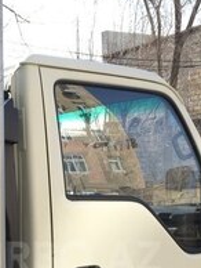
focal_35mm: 74
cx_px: 55
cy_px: 257
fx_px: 572
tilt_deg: -6.4
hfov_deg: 19.8
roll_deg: +2.7
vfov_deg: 25.2
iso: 32
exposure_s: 1/527
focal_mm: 4.15
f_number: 2.2
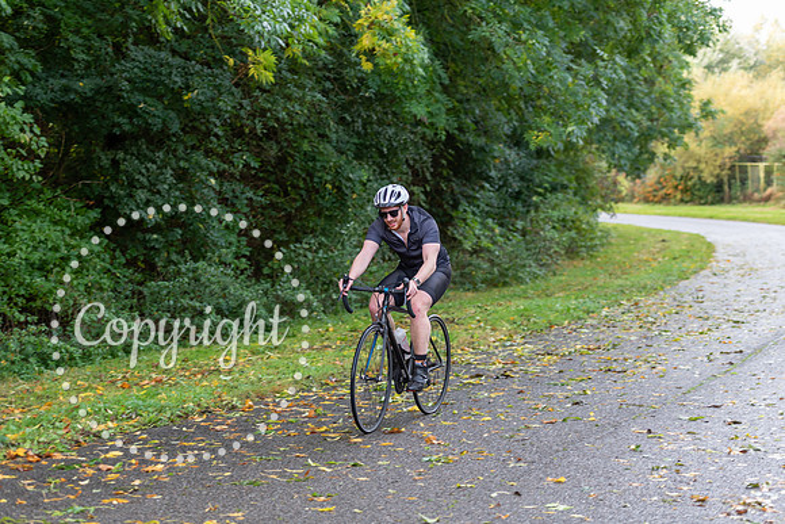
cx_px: 392
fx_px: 1527
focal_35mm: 70
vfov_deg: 19.5
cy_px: 262
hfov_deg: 28.8
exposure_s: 1/200
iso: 200
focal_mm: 70
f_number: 2.8
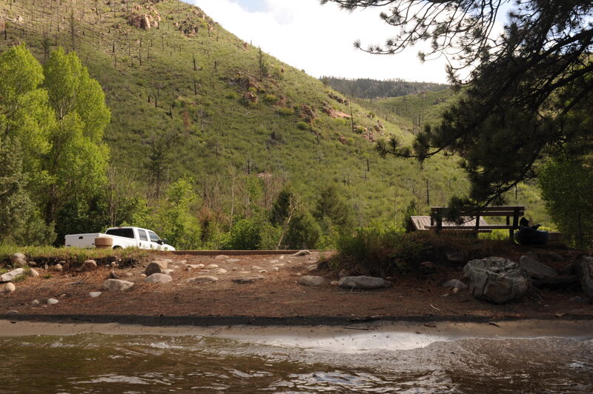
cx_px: 296
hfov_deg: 54.5
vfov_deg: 37.8
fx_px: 576
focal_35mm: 35
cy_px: 197
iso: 250
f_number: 13
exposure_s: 1/125
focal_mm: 35
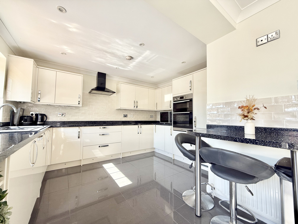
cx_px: 149
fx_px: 121
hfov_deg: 102.1
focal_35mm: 14
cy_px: 112
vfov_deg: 85.7
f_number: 2.2
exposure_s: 1/99
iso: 50
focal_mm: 2.22
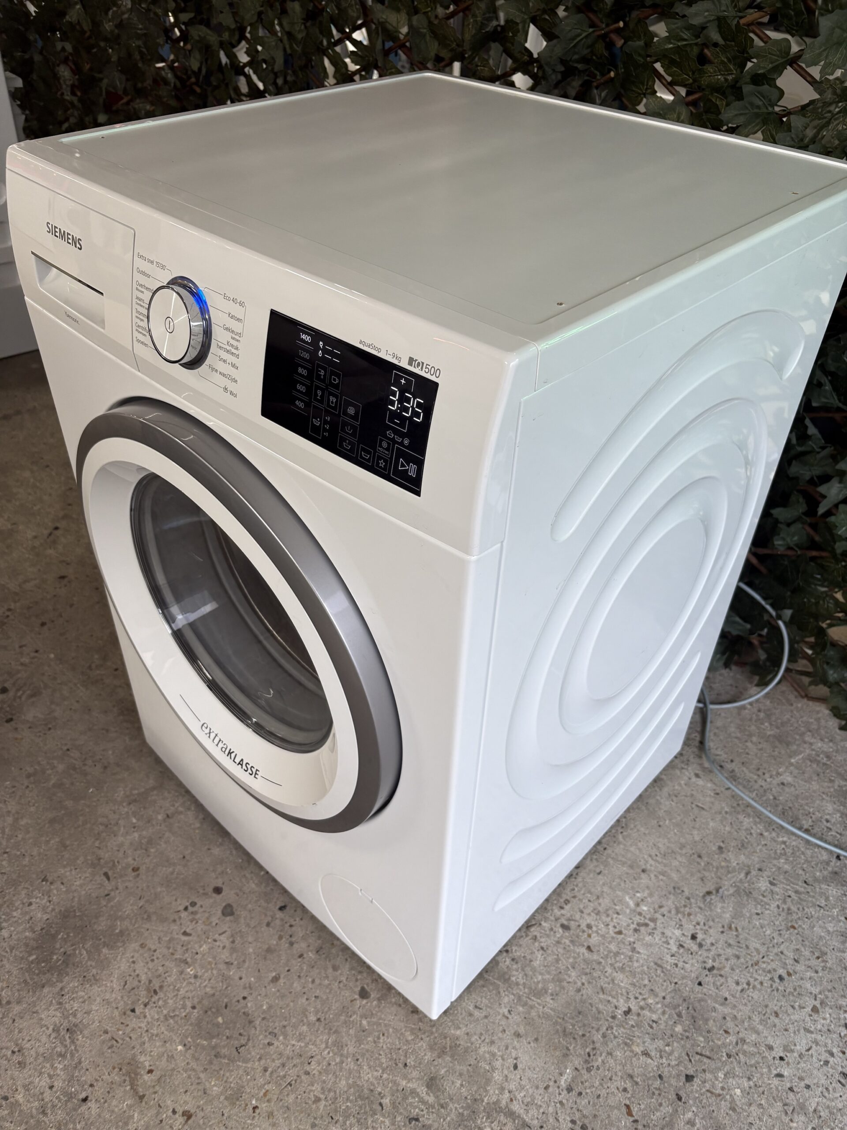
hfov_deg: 53.1
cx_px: 424
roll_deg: -2.6
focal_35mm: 26
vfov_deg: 67.3
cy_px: 565
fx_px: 848
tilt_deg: -38.7
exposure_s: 1/50
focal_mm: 5.96
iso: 100
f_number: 1.6
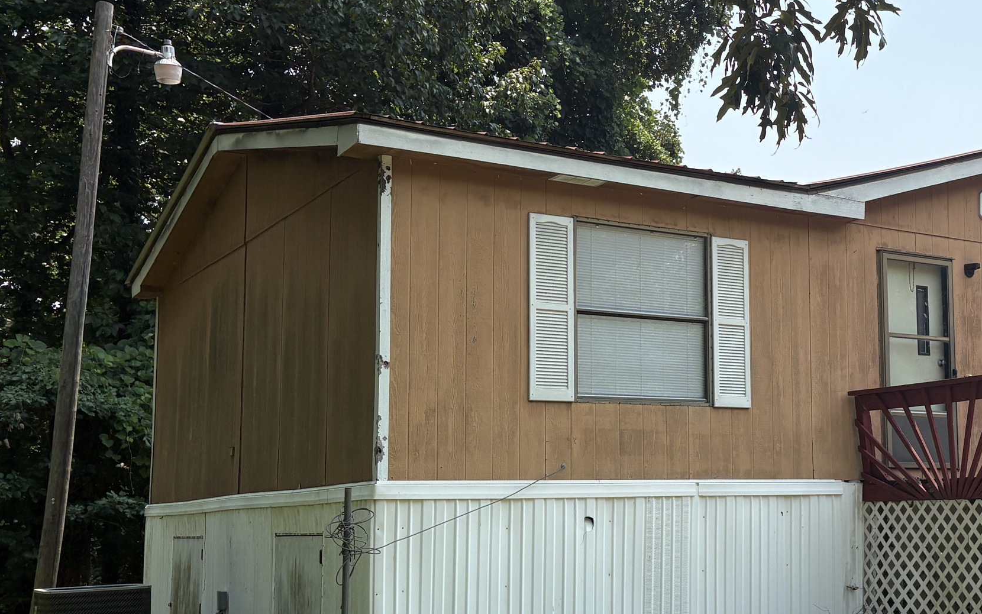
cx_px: 812
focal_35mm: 51
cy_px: 364
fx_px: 1365
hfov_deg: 37.8
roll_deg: +0.6
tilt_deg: +7.4
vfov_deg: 25.3
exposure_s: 1/2364
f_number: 1.6
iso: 50
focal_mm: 5.96
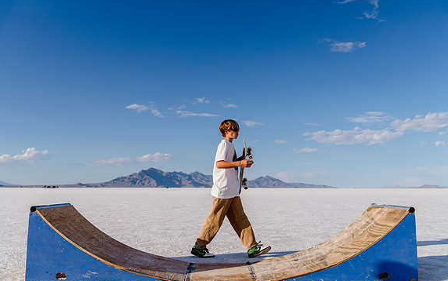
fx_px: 391
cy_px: 142
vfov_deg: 39.5
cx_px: 226
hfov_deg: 59.6
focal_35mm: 32
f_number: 4
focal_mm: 31
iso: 200
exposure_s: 1/5000
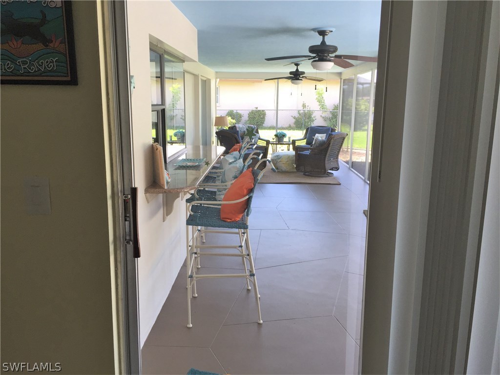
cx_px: 250
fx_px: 419
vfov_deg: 48.2
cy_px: 188
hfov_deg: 61.7
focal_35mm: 29
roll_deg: -1.4
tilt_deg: -10.0
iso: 50
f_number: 2.2
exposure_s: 1/120
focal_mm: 4.15
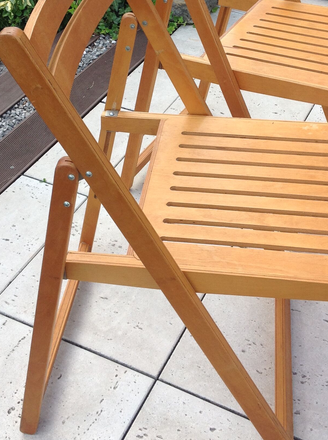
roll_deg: -0.8
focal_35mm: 56
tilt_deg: -36.5
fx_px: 709
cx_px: 182
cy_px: 143
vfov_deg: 34.1
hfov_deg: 26.0
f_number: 2.4
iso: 50
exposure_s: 1/315
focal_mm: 4.28
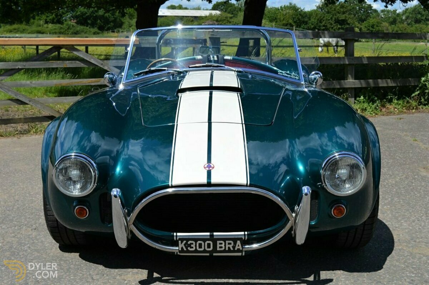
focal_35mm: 48
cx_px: 214
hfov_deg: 41.2
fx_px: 571
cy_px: 142
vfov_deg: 28.0
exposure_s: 1/320
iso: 100
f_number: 9
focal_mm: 32
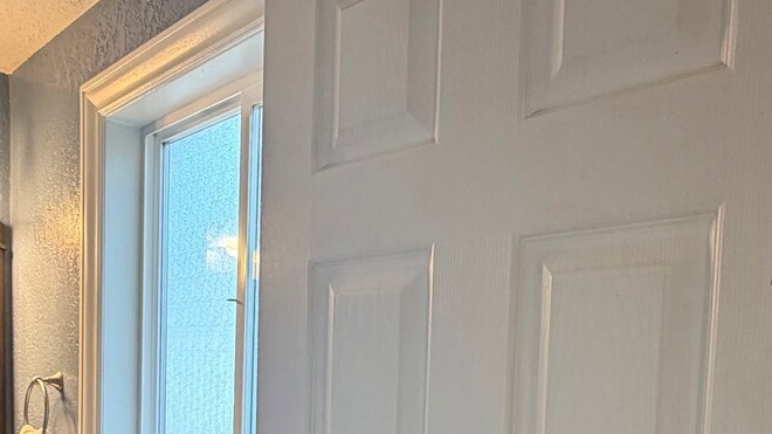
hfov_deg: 54.0
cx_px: 414
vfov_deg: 29.7
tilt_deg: -4.1
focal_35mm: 37
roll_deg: -1.8
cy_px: 442
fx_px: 757
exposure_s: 1/60
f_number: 2.2
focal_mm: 2.22
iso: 200
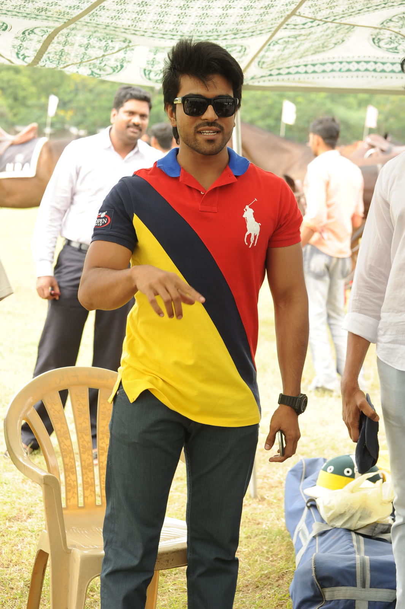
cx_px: 202
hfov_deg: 18.2
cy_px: 304
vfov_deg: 27.0
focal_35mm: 75
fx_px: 1267
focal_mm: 75
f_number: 6.3
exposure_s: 1/125
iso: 400
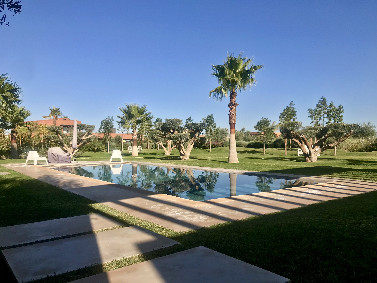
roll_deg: +0.1
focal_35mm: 28
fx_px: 305
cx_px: 188
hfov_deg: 63.4
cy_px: 142
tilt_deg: +1.2
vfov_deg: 49.7
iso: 20
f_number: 1.8
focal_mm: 3.99
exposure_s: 1/2519
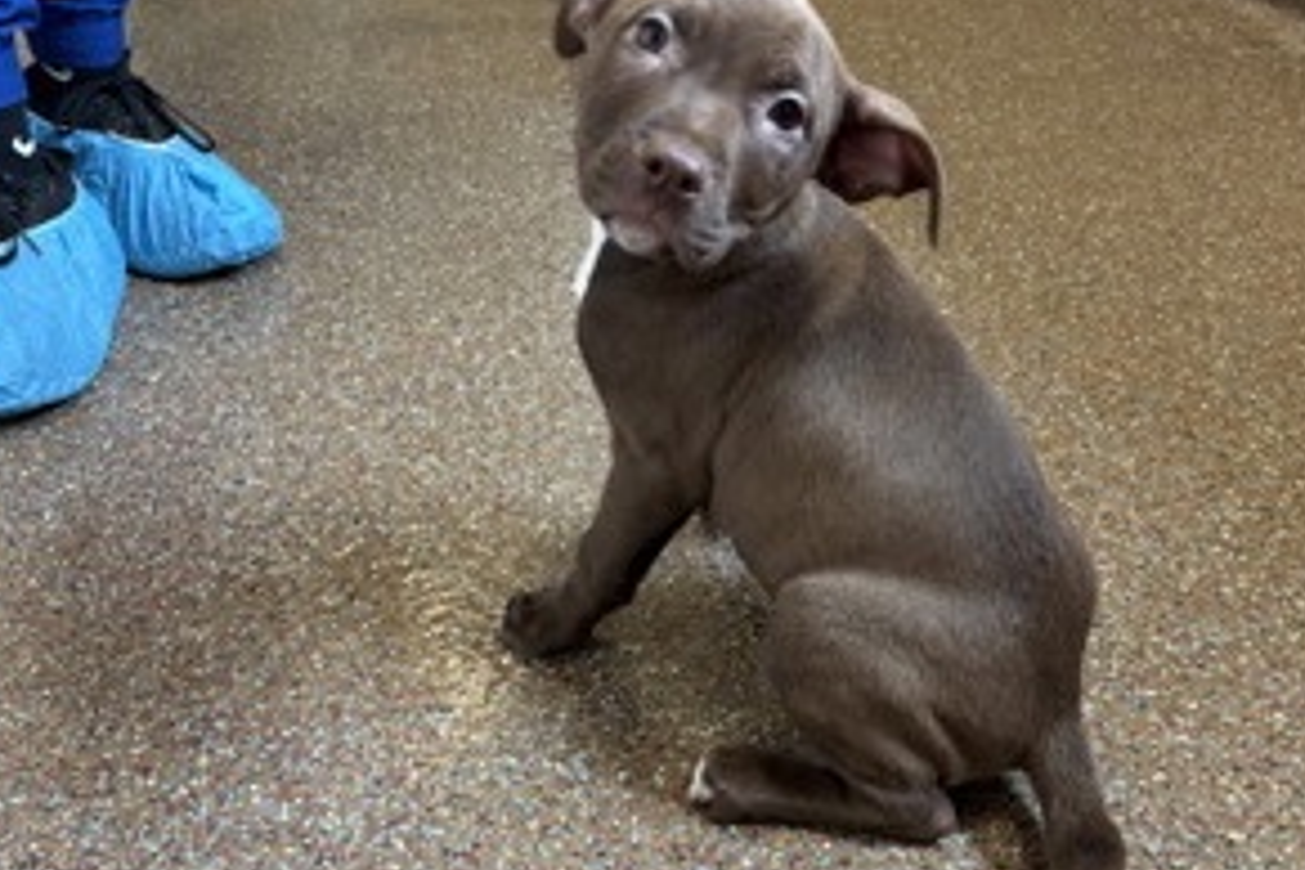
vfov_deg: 33.7
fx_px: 1414
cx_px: 639
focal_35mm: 39
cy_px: 619
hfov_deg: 49.6
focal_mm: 5.96
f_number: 1.6
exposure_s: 1/53
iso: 250
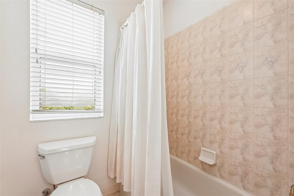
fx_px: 131
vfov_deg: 73.7
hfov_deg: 96.7
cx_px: 147
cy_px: 98
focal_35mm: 16
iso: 400
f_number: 8
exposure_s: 1/20
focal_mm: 16
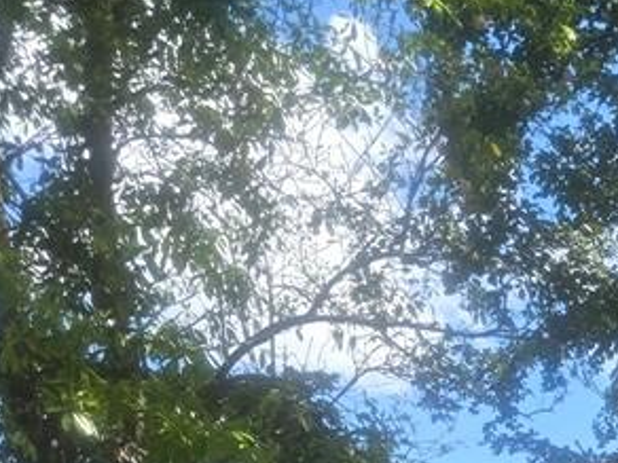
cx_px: 1414
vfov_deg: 9.8
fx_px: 2249
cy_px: 1243
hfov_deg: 12.7
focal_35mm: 126
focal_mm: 6.3
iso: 12
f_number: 1.7
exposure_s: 1/257
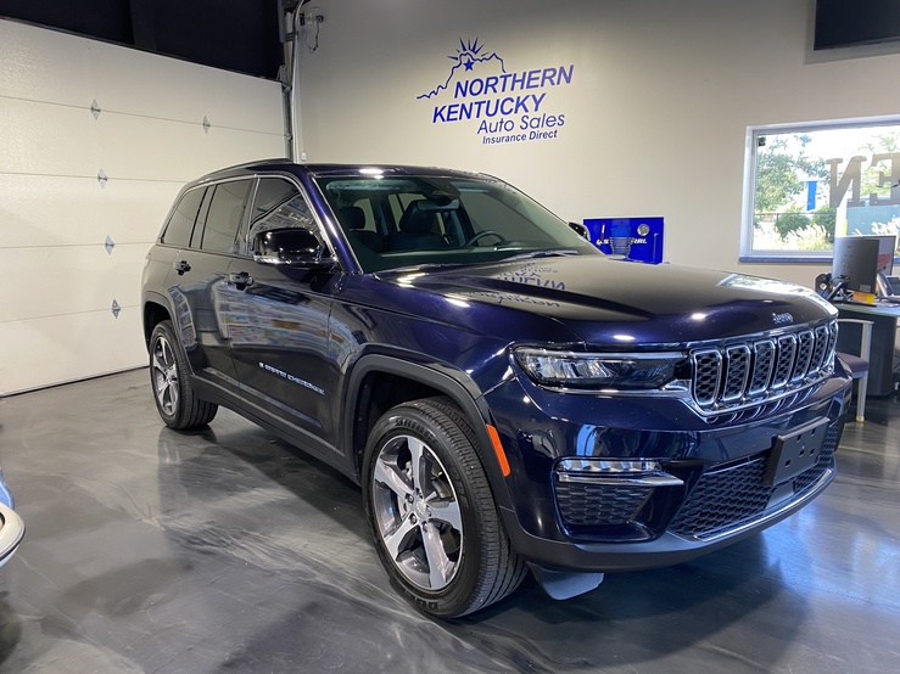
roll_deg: +1.0
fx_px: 676
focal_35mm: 26
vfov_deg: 53.0
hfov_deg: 67.3
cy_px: 337
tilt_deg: -8.5
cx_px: 450
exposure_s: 1/60
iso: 100
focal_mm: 4.25
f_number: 1.8
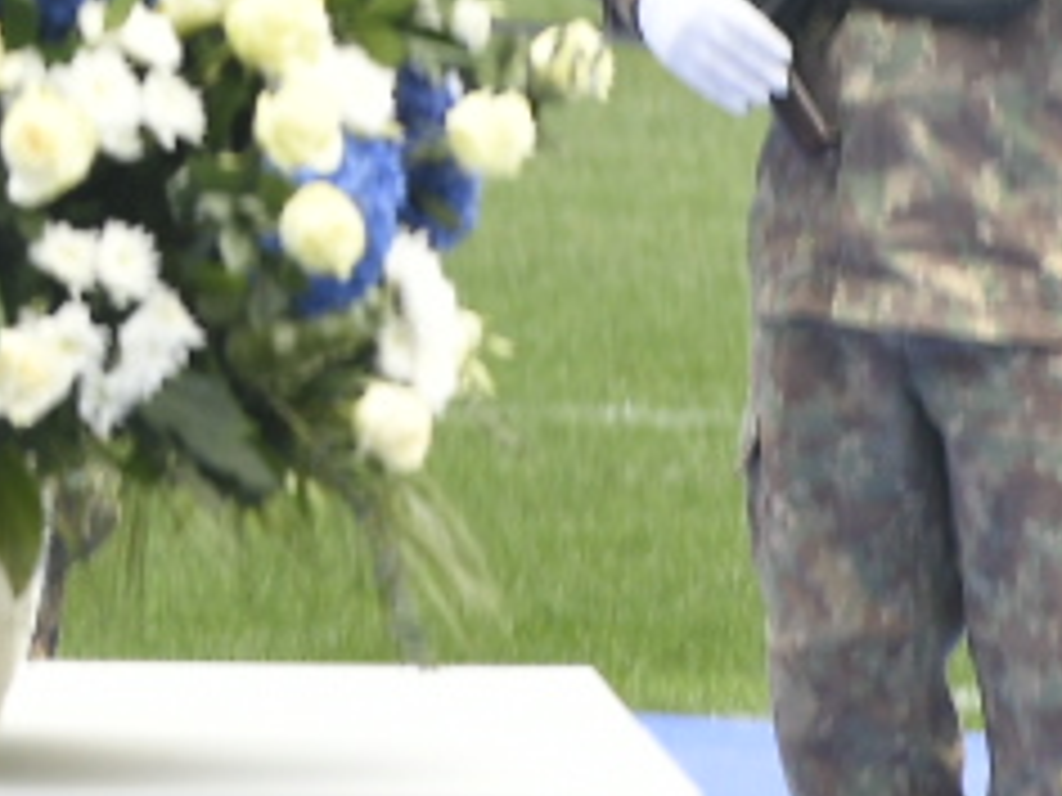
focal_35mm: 1979
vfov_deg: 0.8
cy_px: -400
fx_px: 60715
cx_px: -2156
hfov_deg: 1.0
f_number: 5
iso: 200
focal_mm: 300
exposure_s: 1/160
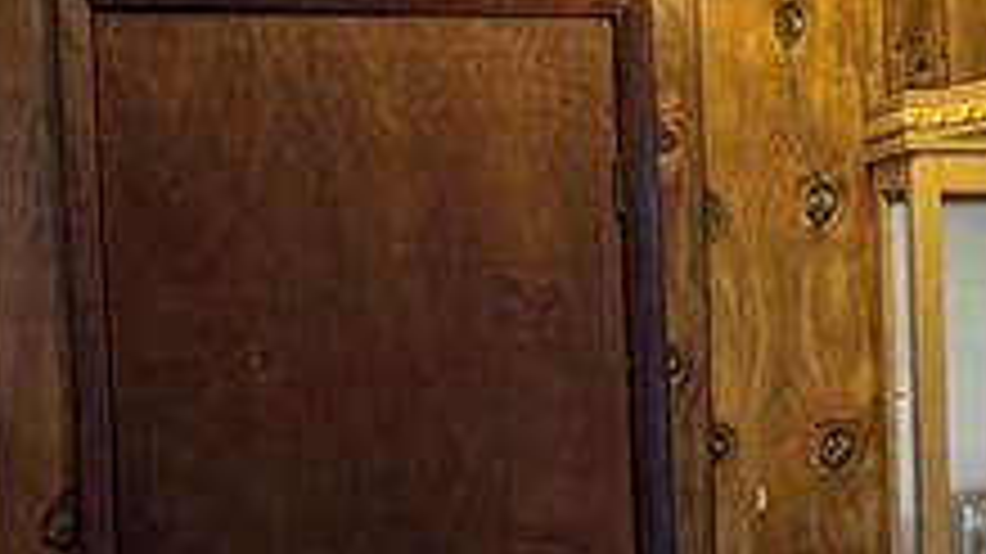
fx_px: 3188
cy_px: 387
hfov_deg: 15.9
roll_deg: +0.8
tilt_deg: -3.9
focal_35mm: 122
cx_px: 1562
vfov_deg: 9.9
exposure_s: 1/60
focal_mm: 6.76
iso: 640
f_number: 1.78
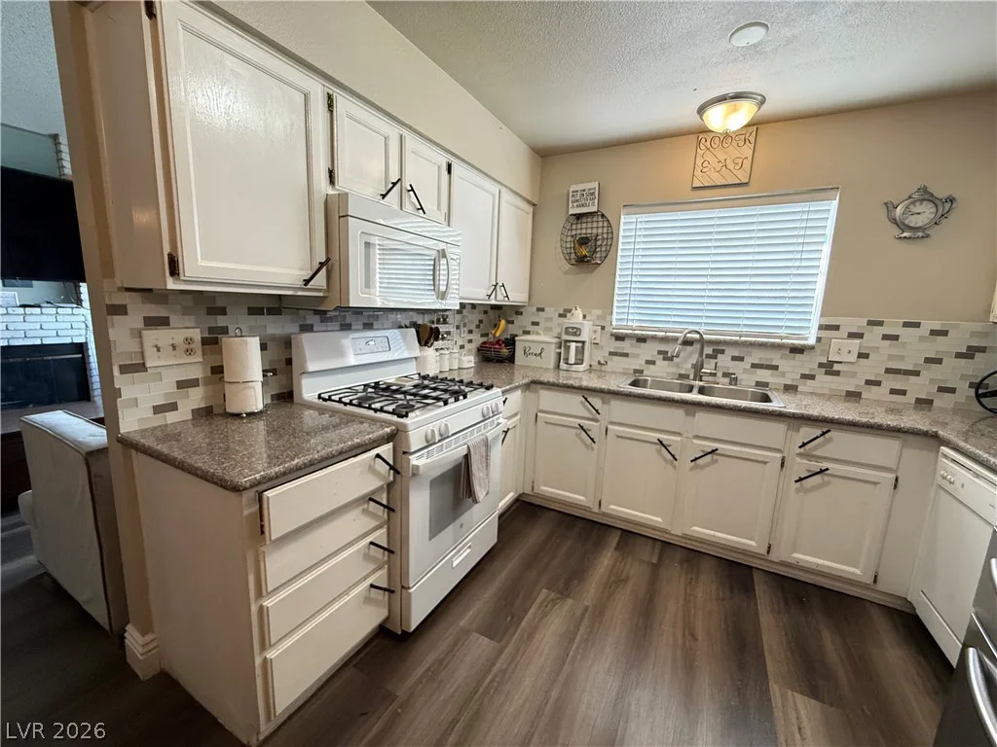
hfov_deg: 102.1
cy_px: 374
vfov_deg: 85.7
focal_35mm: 14
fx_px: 403
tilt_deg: -9.2
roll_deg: -2.0
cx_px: 498
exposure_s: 1/120
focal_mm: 2.22
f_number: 2.2
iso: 500
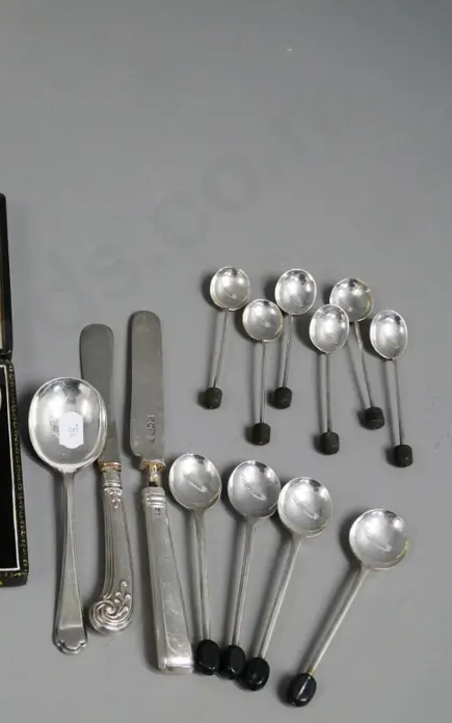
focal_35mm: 53
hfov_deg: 22.9
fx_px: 1045
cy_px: 398
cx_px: -57
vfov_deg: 38.1
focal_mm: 17
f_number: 5.6
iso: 1600
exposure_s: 1/50
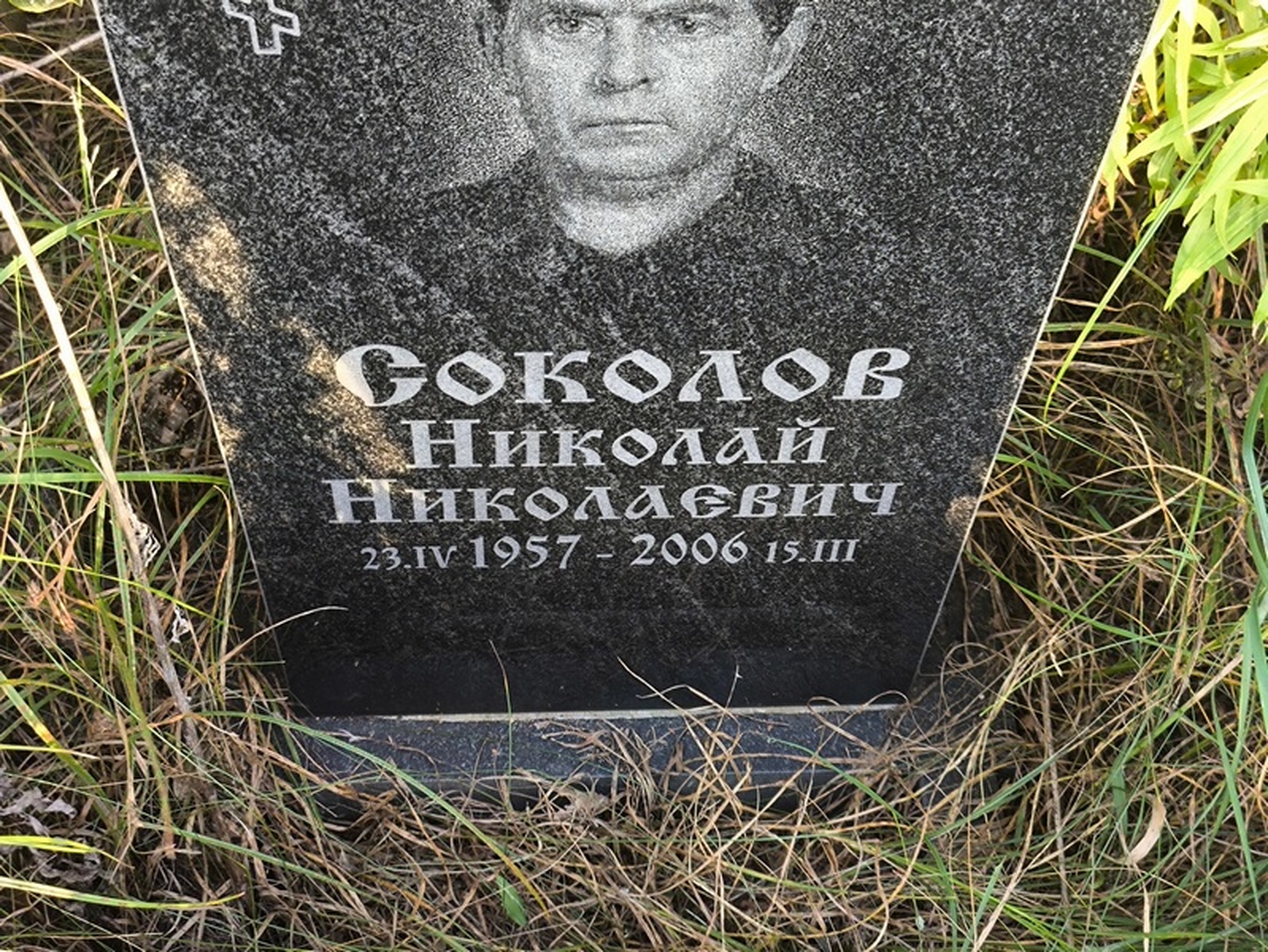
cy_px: 476
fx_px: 1832
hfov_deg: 38.2
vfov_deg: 29.1
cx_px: 634
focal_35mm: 50
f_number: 1.7
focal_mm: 4.71
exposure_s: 1/50
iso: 80
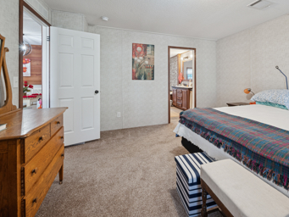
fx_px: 134
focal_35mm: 16
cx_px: 170
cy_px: 103
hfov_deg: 93.5
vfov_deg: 78.1
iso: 400
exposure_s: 1/6
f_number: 9
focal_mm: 14
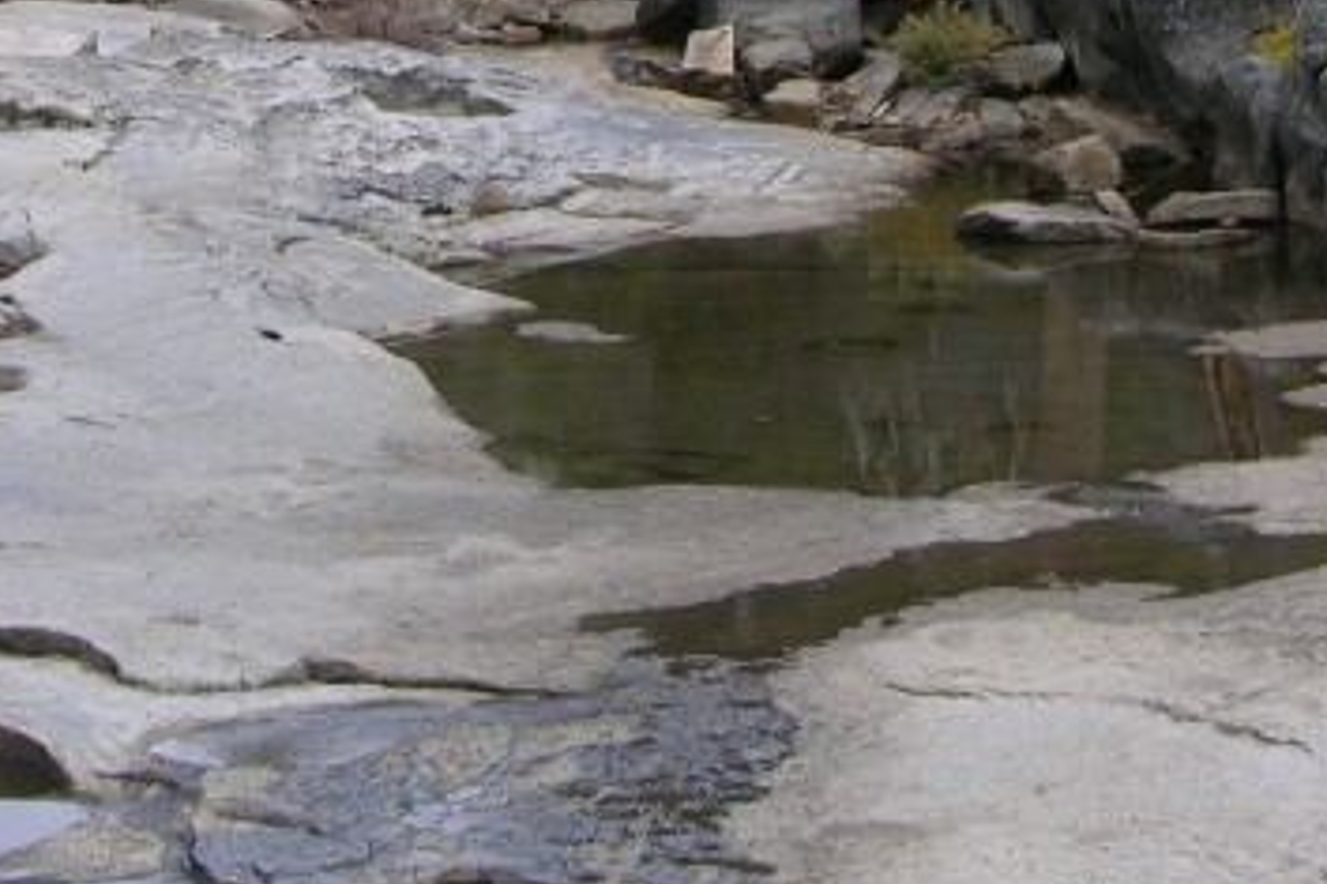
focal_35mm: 151
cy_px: -451
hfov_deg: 13.5
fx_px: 5563
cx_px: 207
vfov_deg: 8.9
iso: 50
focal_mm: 12.7
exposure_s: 1/120
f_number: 5.4
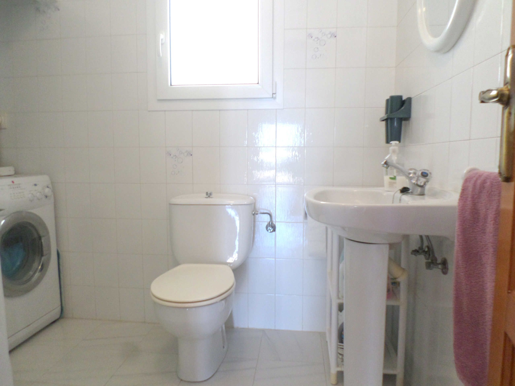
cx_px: 258
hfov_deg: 69.4
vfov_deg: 54.9
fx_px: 372
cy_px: 193
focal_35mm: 25
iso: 160
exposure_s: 1/30
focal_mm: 4.5
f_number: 2.5
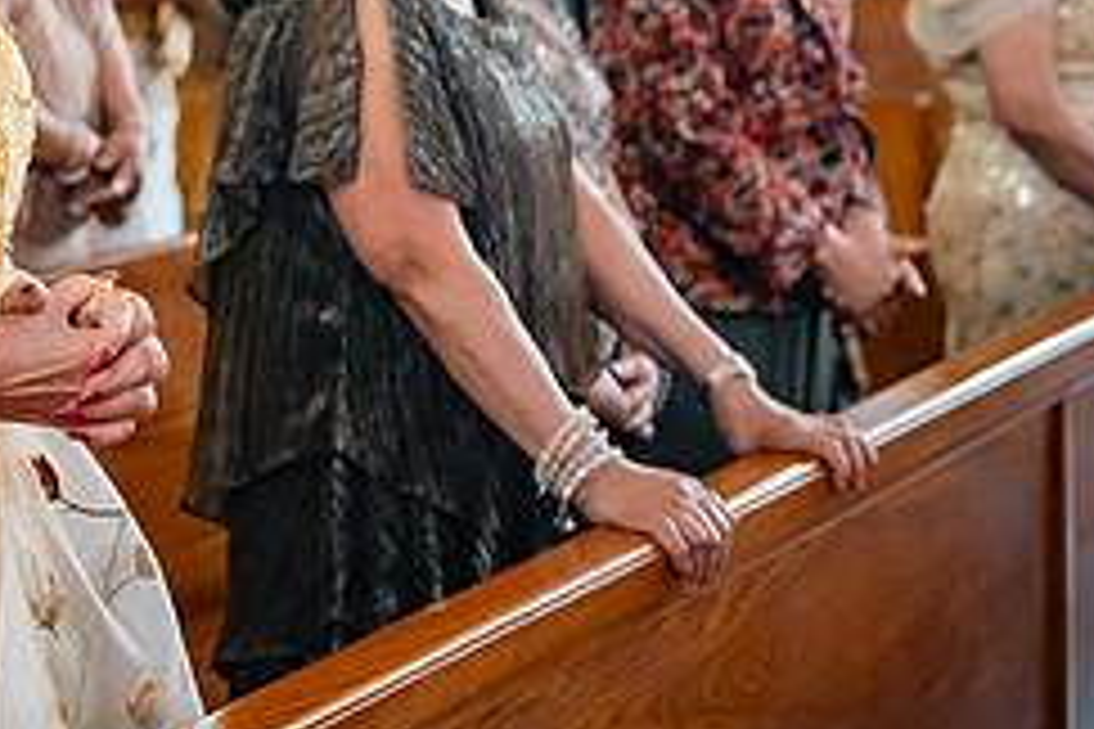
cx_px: 95
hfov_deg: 17.2
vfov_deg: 11.6
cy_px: -16
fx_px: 3555
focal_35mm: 117
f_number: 2.8
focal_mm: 49
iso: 800
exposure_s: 1/125
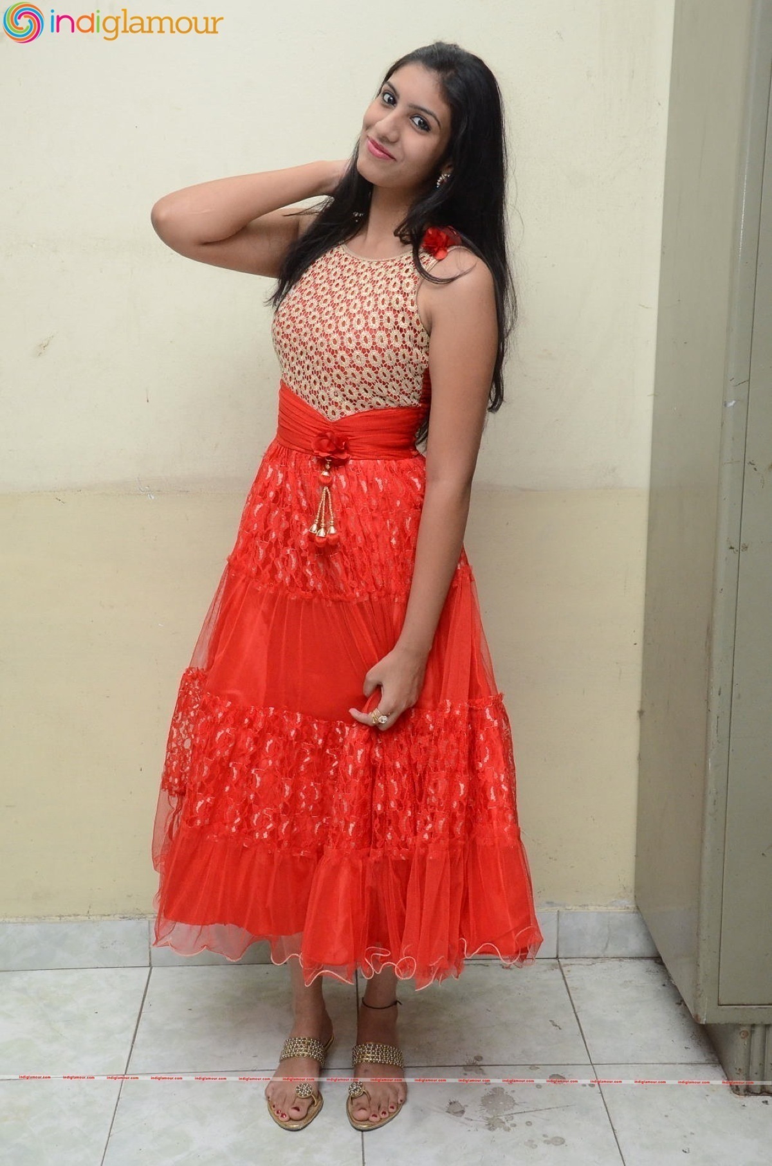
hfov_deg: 27.9
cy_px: 583
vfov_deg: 41.2
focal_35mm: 48
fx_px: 1552
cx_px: 386
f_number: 5.6
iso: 2500
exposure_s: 1/125
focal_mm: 32
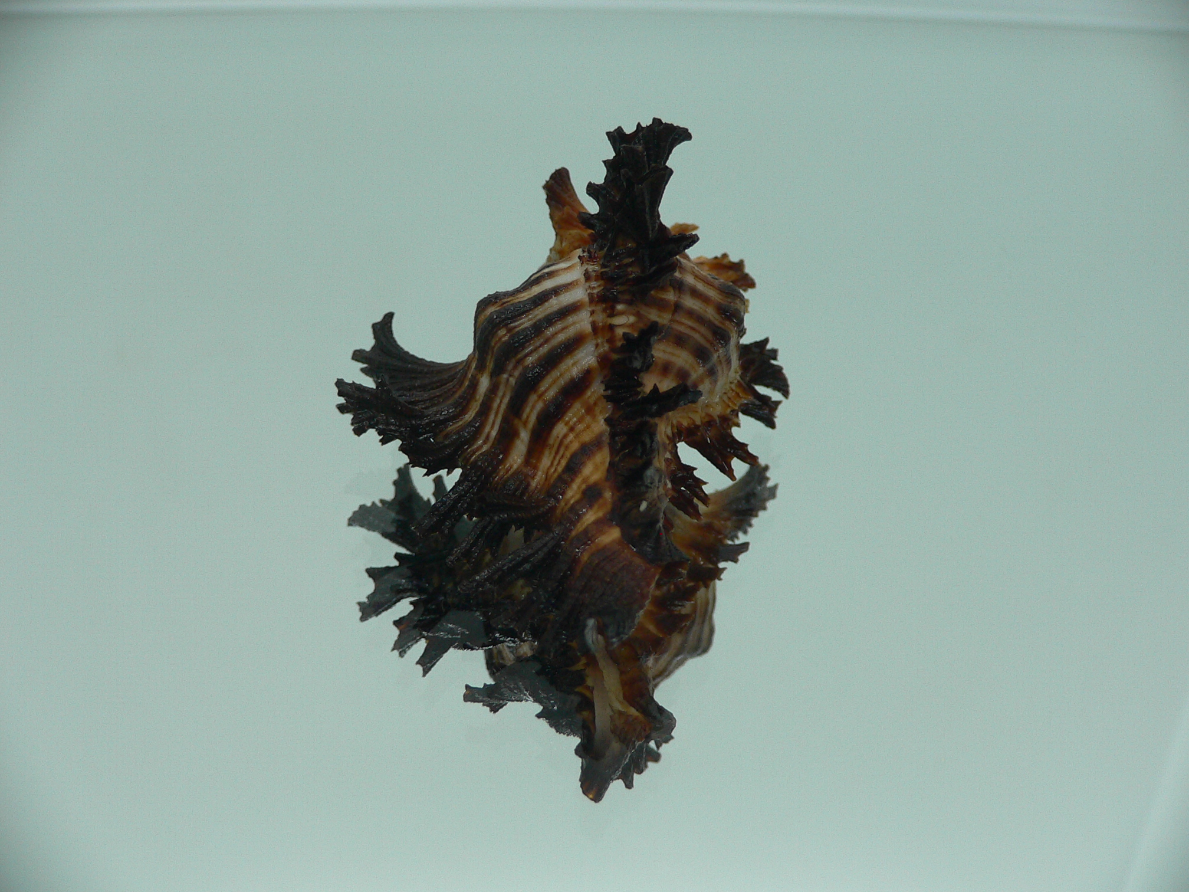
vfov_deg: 40.7
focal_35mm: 35
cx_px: 594
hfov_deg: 52.6
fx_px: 1202
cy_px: 446
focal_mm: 4.6
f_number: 2.8
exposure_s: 1/60
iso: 100
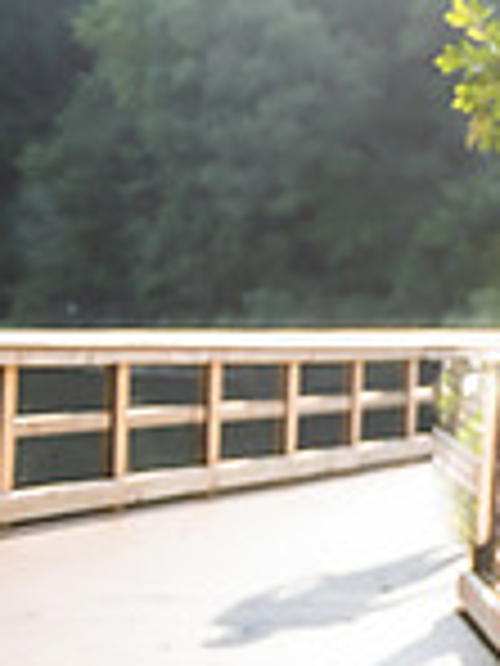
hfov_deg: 9.7
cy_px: 367
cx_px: 1261
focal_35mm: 132
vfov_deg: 14.9
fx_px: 2542
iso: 100
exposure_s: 1/250
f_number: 2.8
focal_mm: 35
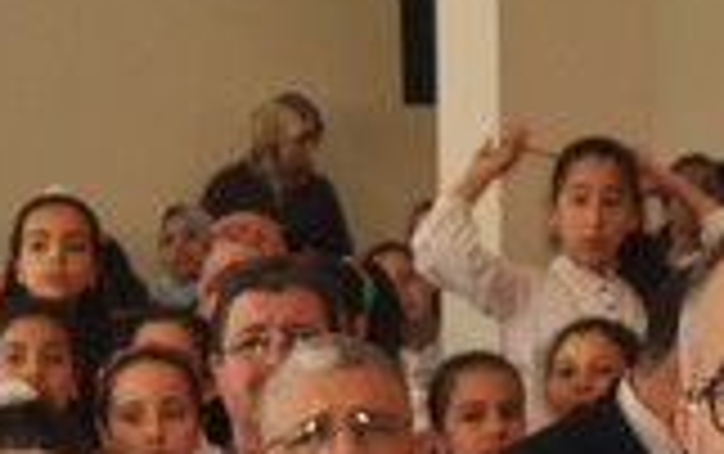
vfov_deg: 7.4
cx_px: 45
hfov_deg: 12.2
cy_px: 924
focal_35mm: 170
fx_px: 3358
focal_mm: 28
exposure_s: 1/60
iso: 800
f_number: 3.8
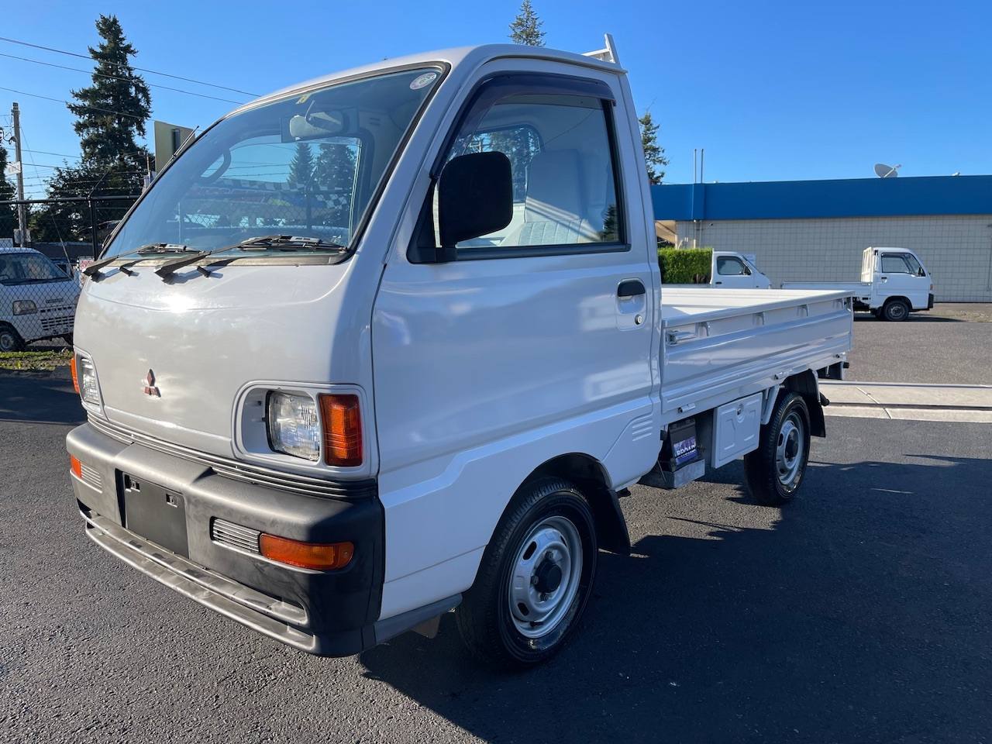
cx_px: 496
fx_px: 716
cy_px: 372
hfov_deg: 69.4
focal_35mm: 25
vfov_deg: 54.9
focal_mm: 5.1
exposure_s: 1/1294
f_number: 1.6
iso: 32
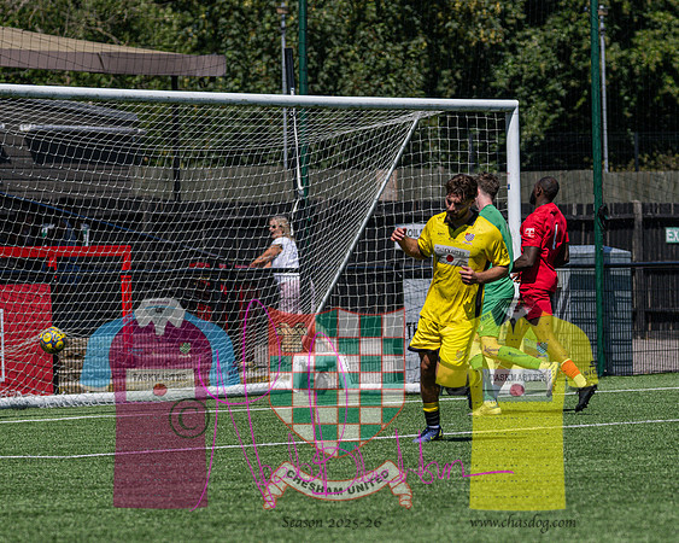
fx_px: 5432
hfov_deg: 7.2
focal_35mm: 270
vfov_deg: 5.7
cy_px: 272
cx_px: 383
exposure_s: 1/5000
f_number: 4
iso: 320
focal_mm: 160
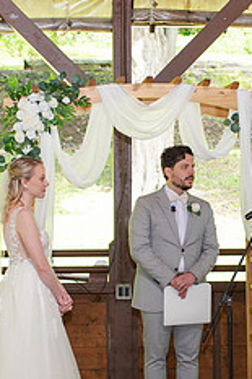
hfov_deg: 11.1
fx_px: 1293
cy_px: 288
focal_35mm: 123
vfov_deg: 16.6
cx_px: 172
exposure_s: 1/200
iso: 140
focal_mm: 35
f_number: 3.2
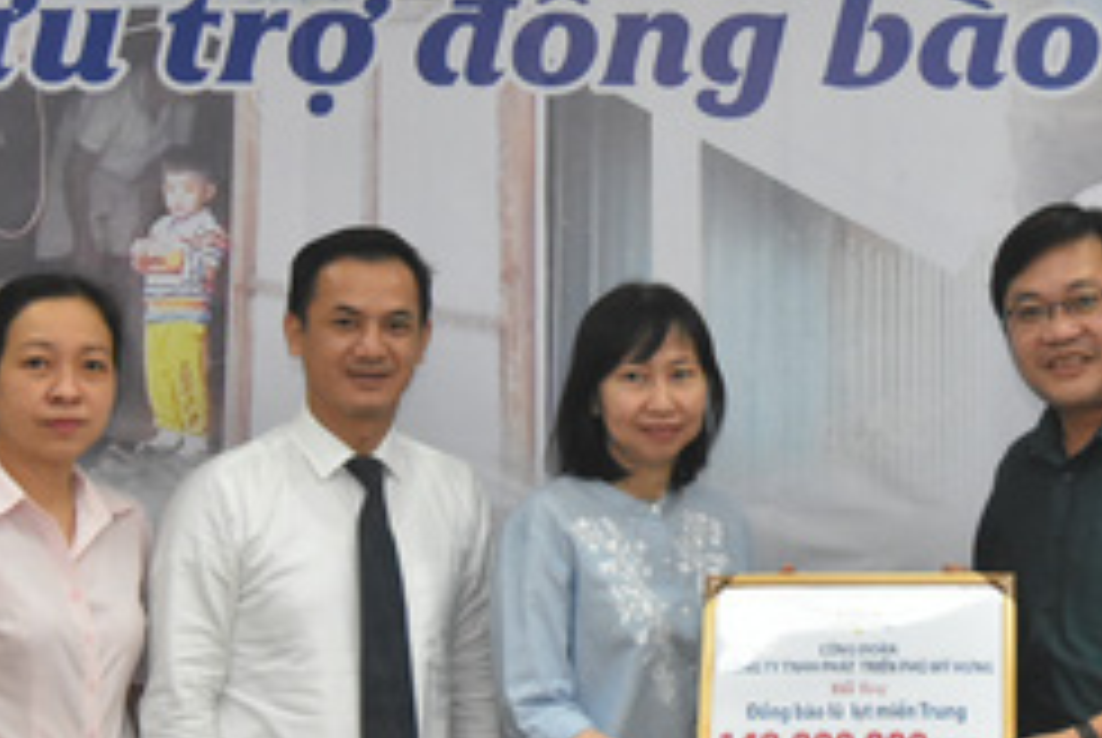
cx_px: 877
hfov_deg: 15.4
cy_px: 266
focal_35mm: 132
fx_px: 4045
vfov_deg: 10.4
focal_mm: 40
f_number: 4.5
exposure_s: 1/200
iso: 2200
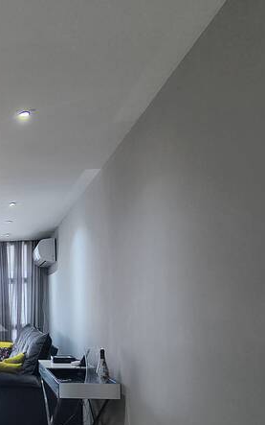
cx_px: -94
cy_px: 319
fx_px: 358
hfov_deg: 30.4
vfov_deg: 58.1
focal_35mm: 31
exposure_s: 1/50
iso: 313
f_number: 2.2
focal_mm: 2.13
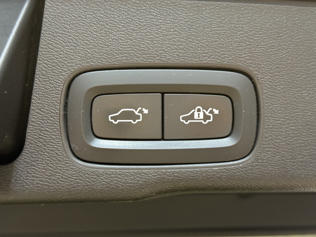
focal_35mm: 48
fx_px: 438
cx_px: 158
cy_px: 118
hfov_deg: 39.7
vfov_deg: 30.3
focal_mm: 6.76
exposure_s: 1/36
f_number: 1.78
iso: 320
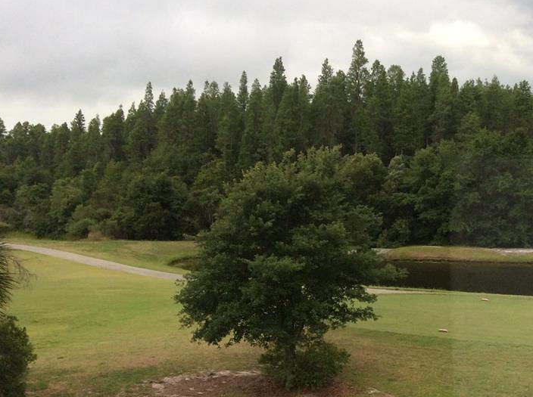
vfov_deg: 30.0
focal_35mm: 48
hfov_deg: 39.4
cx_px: 339
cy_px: 250
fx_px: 738
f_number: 2.4
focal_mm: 3.3
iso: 50
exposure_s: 1/120
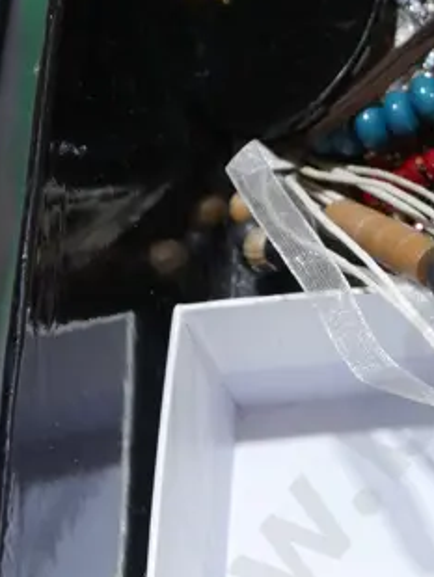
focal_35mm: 132
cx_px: 670
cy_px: 48
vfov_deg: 14.8
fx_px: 2204
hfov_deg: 10.8
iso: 320
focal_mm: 20
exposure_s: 1/60
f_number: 4.4
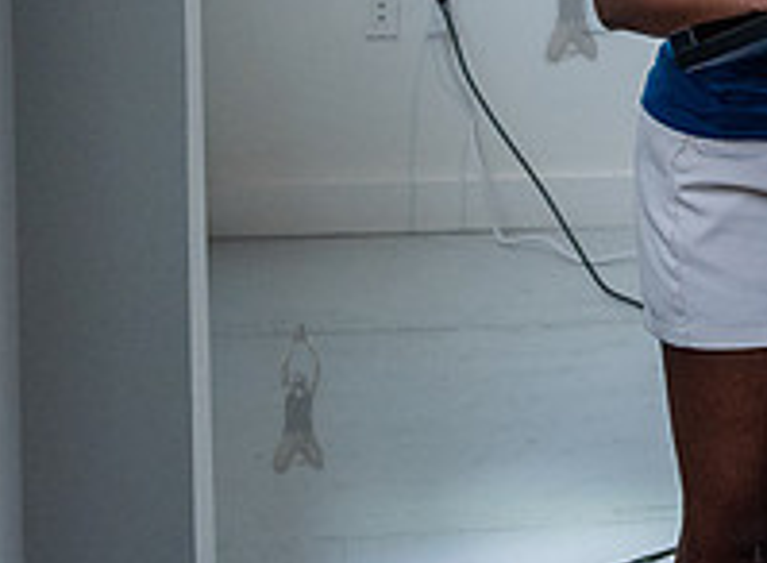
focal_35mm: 142
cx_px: 957
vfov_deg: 10.0
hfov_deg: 13.6
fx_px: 3122
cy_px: -250
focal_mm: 42
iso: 4000
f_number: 4
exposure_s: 1/400
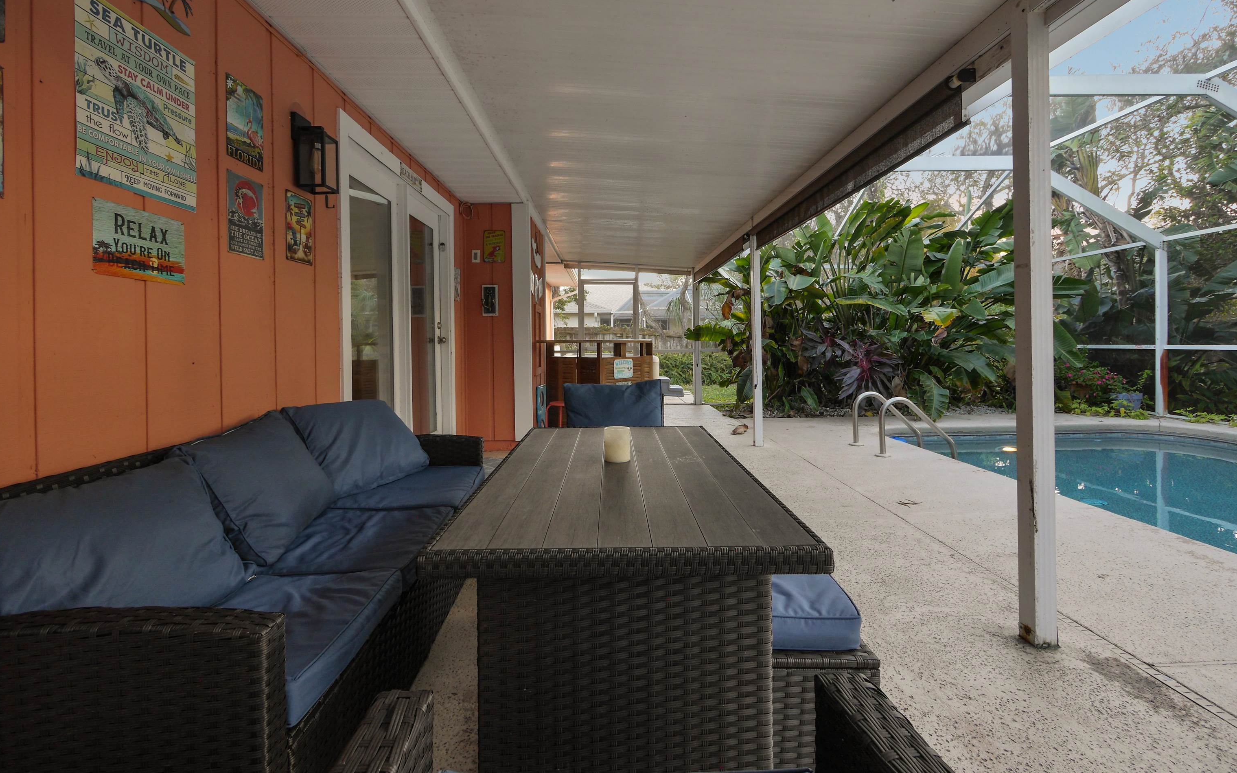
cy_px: 343
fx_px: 506
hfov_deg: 101.5
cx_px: 614
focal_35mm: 15
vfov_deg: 74.6
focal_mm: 7
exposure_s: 1/60
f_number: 5.6
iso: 400
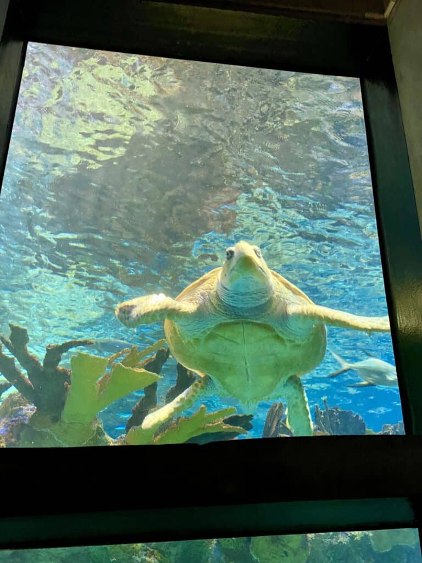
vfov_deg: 36.8
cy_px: 282
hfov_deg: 28.0
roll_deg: -0.9
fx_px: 845
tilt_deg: +34.1
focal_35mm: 52
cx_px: 211
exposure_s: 1/30
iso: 800
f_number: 2
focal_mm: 6
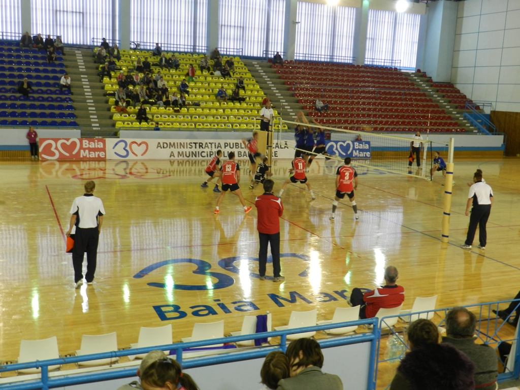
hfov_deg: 49.0
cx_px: 260
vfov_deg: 37.7
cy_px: 195
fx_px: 571
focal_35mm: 38
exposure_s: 1/30
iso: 180
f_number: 4
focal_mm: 6.7
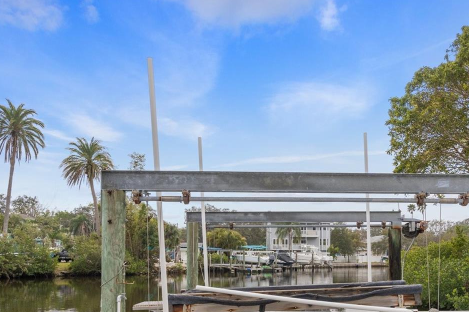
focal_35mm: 29
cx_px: 300
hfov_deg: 62.6
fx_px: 378
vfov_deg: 42.3
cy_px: 263
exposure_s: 1/200
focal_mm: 17
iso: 320
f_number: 8
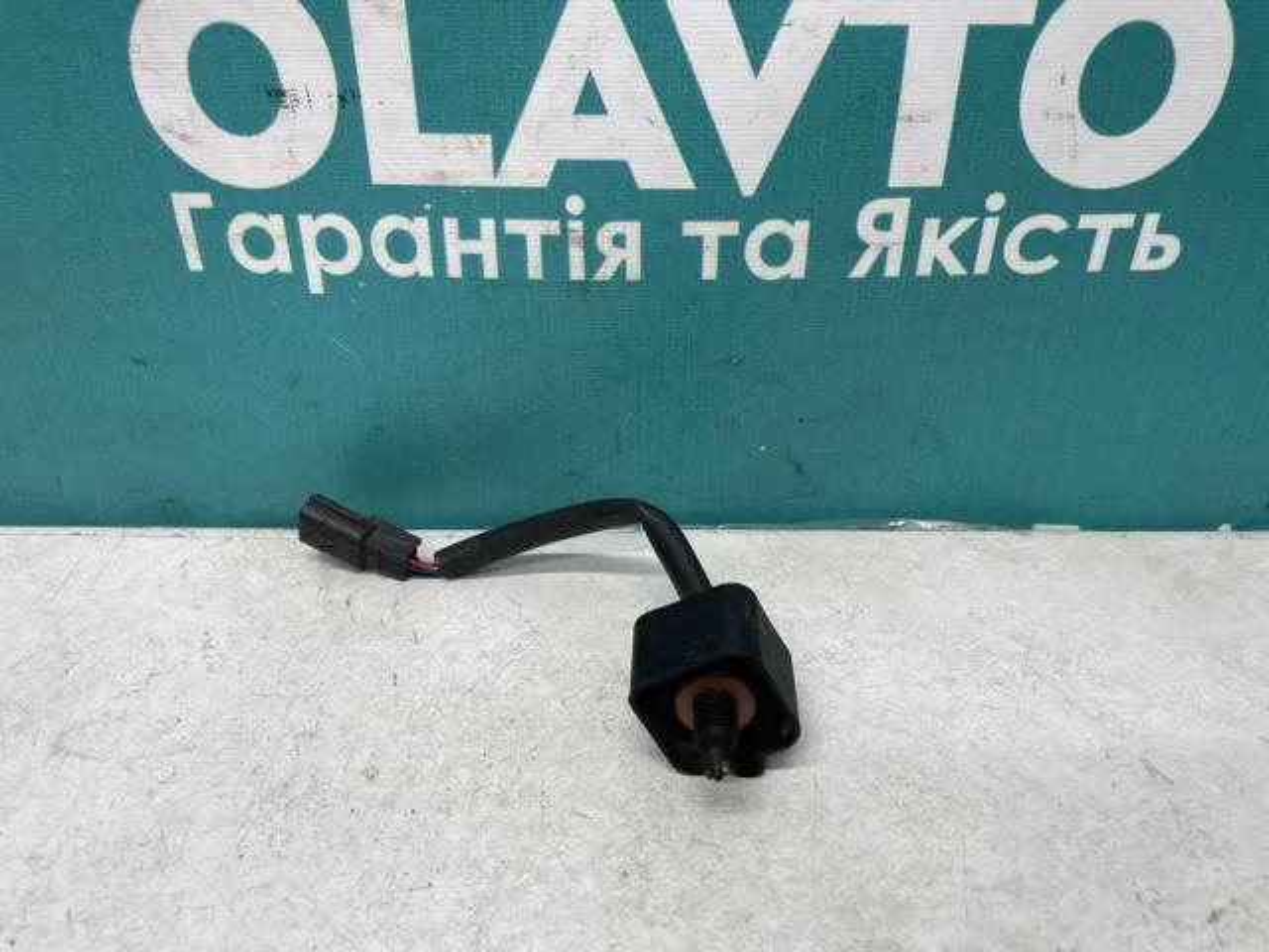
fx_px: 953
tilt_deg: -31.4
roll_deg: +1.8
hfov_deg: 67.3
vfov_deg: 53.1
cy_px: 476
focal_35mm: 26
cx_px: 634
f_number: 1.6
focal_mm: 4.2
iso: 100
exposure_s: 1/100
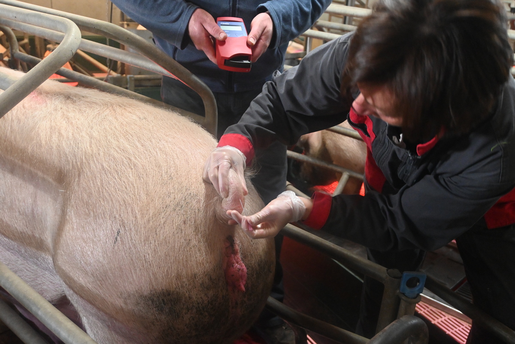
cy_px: 172
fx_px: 526
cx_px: 258
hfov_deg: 52.2
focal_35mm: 37
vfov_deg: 36.2
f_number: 4.2
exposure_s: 1/40
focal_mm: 24.5
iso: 3600
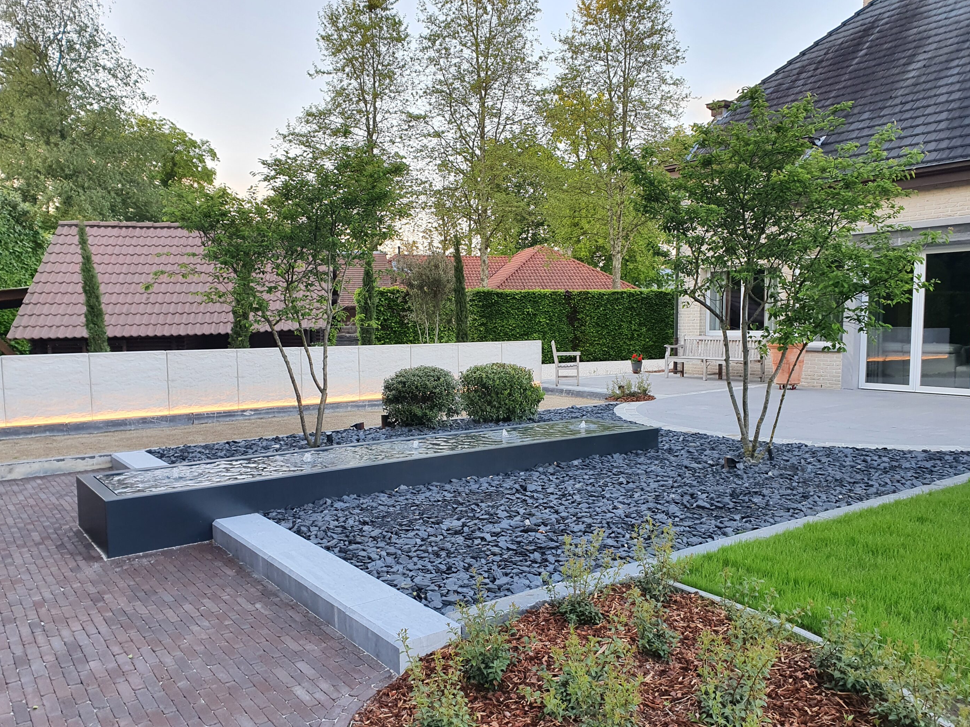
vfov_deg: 51.4
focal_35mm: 27
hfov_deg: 65.3
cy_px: 374
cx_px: 497
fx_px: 757
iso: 64
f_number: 2.4
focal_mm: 4.32
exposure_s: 1/100
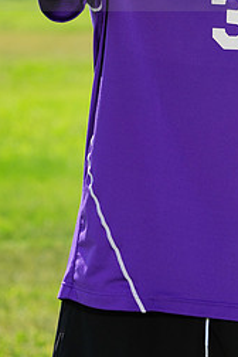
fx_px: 6782
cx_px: 191
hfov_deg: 2.0
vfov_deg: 3.0
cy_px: -34
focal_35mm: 684
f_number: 11
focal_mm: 297
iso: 200
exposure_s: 1/200
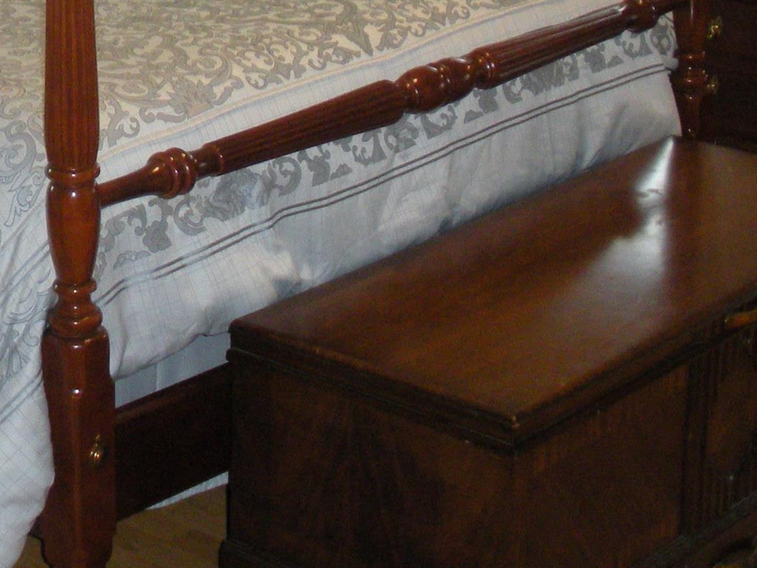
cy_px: -150
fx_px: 2121
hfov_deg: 19.7
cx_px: 32
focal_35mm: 97
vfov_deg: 14.6
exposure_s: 1/30
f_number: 3.5
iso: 310
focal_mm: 6.3
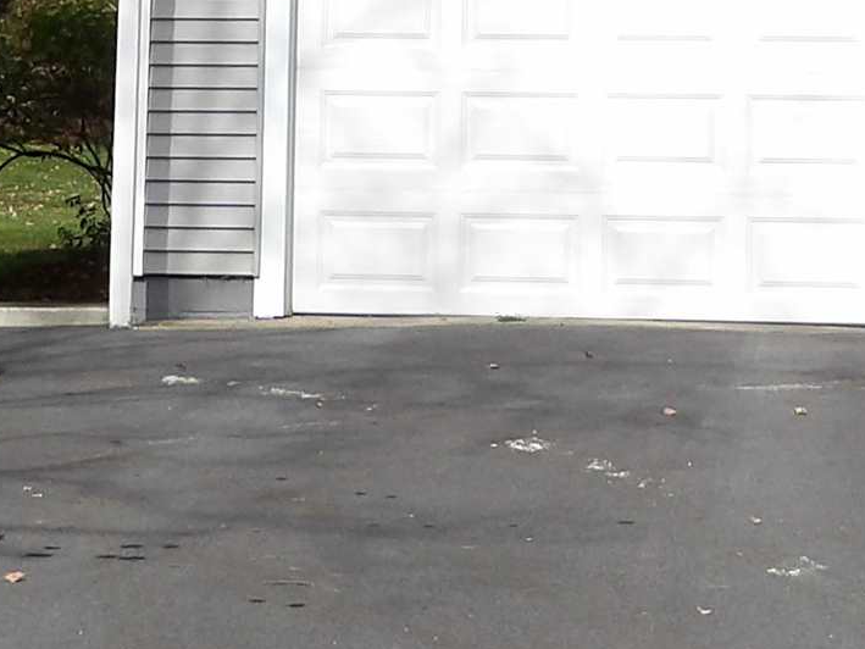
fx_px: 3574
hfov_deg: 13.8
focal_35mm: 143
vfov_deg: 10.0
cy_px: -390
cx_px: 432
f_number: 3.6
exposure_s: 1/605
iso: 100
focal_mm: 5.9
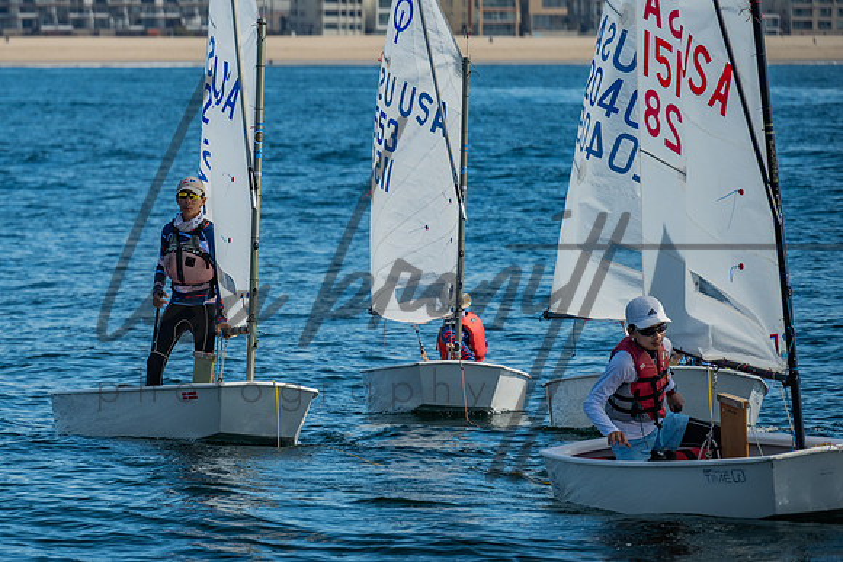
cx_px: 199
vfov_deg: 4.5
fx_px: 7152
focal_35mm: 305
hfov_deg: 6.7
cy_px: 206
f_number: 6.3
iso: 100
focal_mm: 200
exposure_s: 1/320
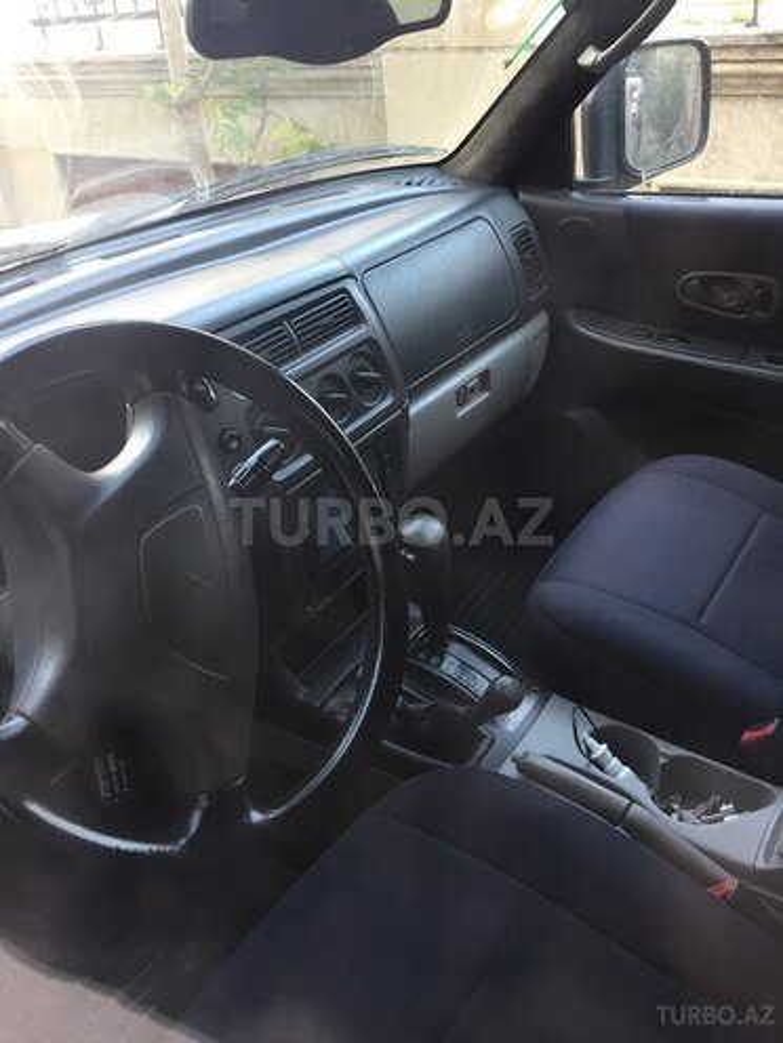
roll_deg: +3.3
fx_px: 875
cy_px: 522
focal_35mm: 29
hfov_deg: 48.2
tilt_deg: -29.5
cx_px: 392
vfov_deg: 61.7
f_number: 2.2
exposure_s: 1/33
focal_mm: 4.15
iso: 80
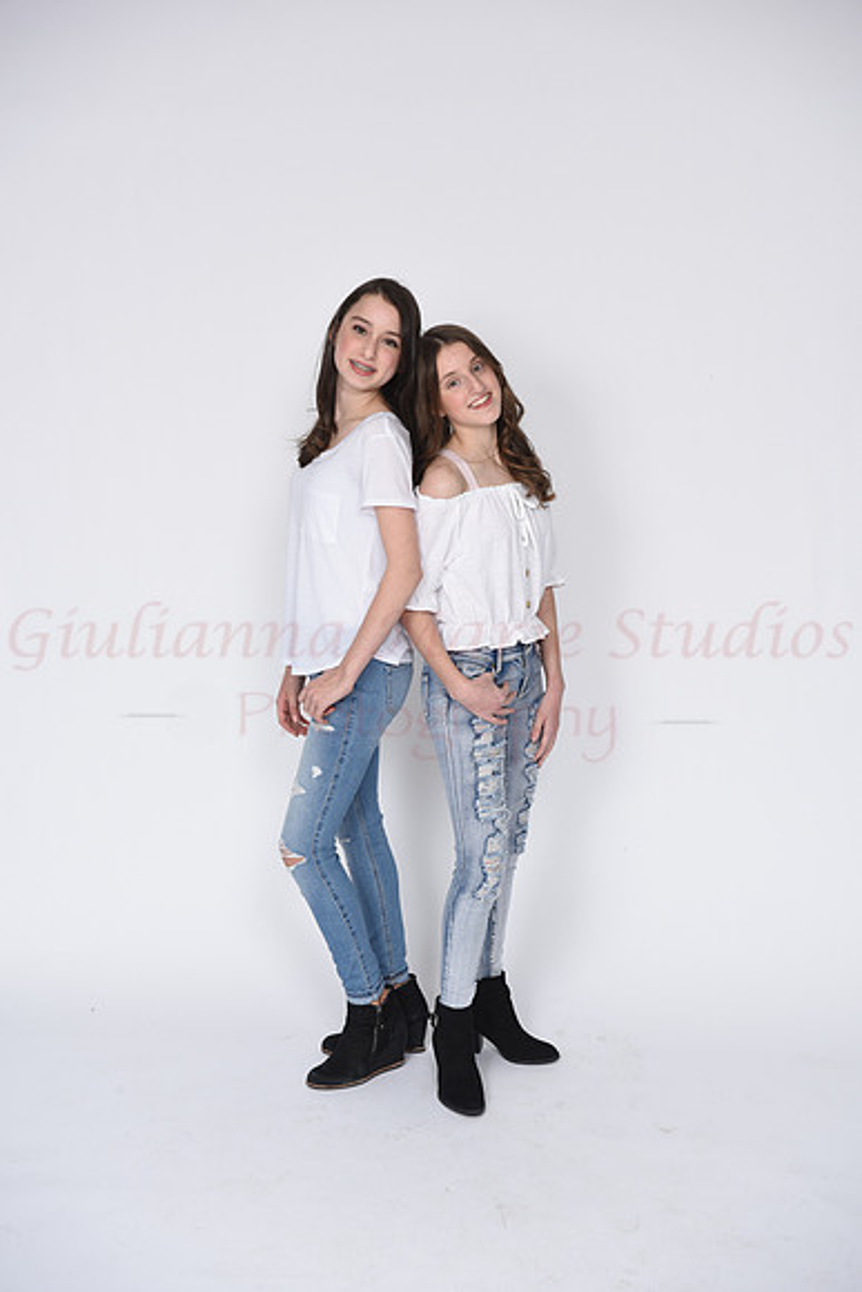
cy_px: 646
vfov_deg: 41.1
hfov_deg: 28.1
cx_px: 431
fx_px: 1723
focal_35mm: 48
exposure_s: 1/100
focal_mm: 48
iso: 160
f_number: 8
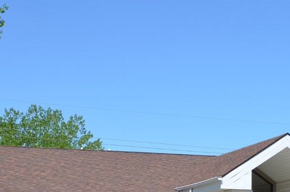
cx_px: 222
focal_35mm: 107
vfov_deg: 12.6
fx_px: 861
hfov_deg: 19.0
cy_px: 206
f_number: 8
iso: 100
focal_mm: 32
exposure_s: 1/250
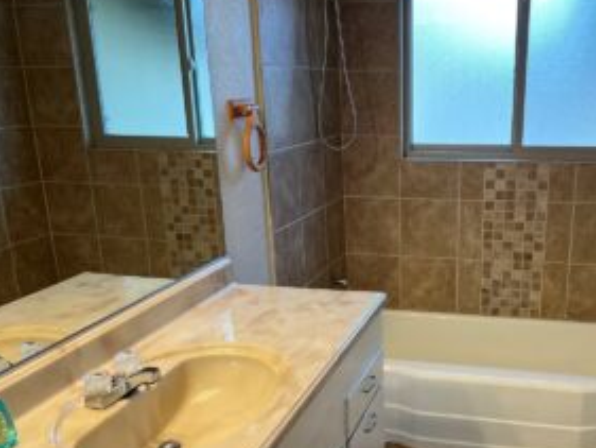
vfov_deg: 38.4
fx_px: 637
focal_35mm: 37
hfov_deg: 49.0
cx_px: 411
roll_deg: +0.1
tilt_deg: -19.3
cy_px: 287
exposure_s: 1/120
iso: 80
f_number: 1.5
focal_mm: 5.7
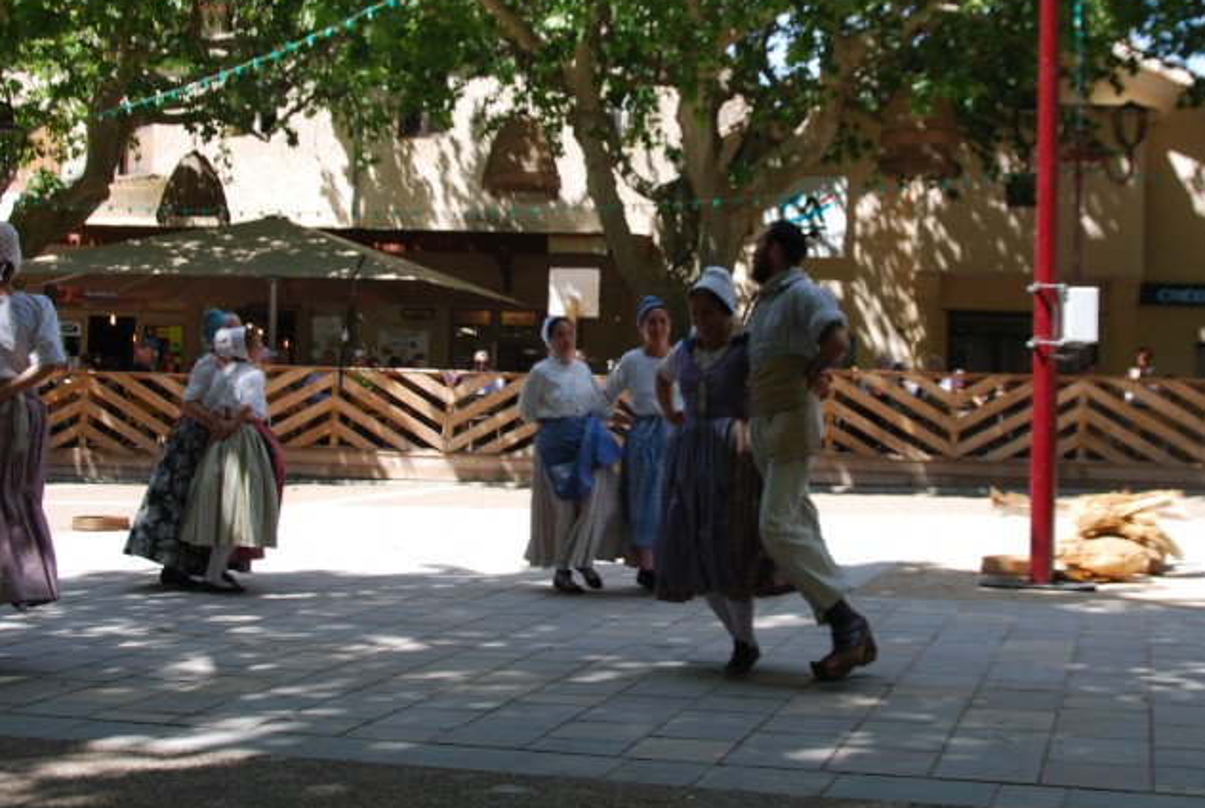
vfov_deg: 26.5
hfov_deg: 38.8
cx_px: 667
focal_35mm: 51
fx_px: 1710
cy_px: 318
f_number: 6.3
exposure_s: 1/160
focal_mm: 24
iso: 100
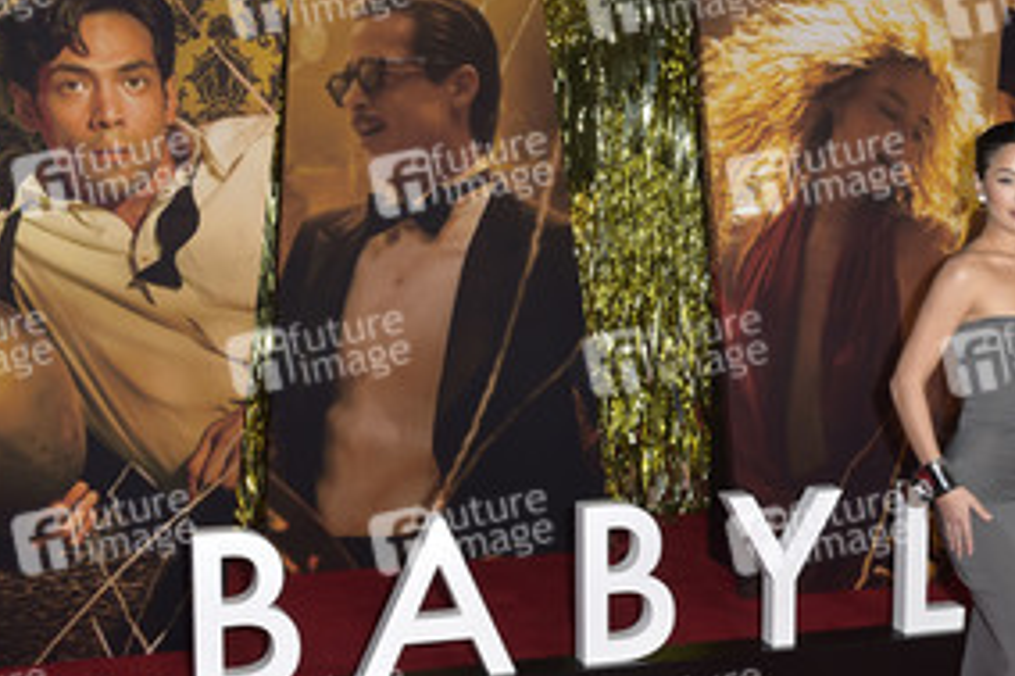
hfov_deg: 34.5
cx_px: 722
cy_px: 444
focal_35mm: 57
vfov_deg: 23.7
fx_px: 1606
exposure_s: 1/250
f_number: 6.3
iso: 800
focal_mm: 36
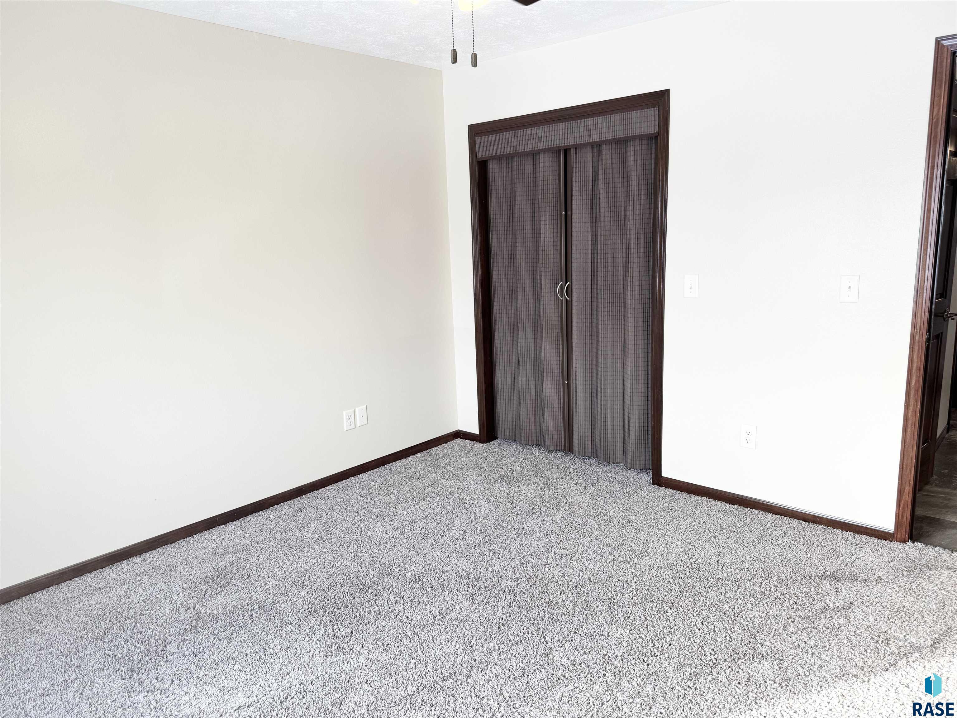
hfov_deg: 71.6
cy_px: 359
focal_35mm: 24
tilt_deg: -10.6
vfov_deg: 56.8
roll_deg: +1.9
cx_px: 478
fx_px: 664
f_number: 1.78
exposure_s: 1/120
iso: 50
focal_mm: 6.76
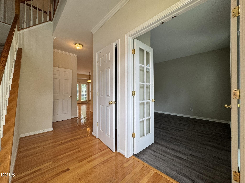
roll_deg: -0.4
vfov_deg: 85.7
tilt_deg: -0.1
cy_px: 92
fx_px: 99
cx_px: 122
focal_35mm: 14
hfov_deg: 102.1
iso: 125
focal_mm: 2.22
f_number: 2.2
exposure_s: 1/120
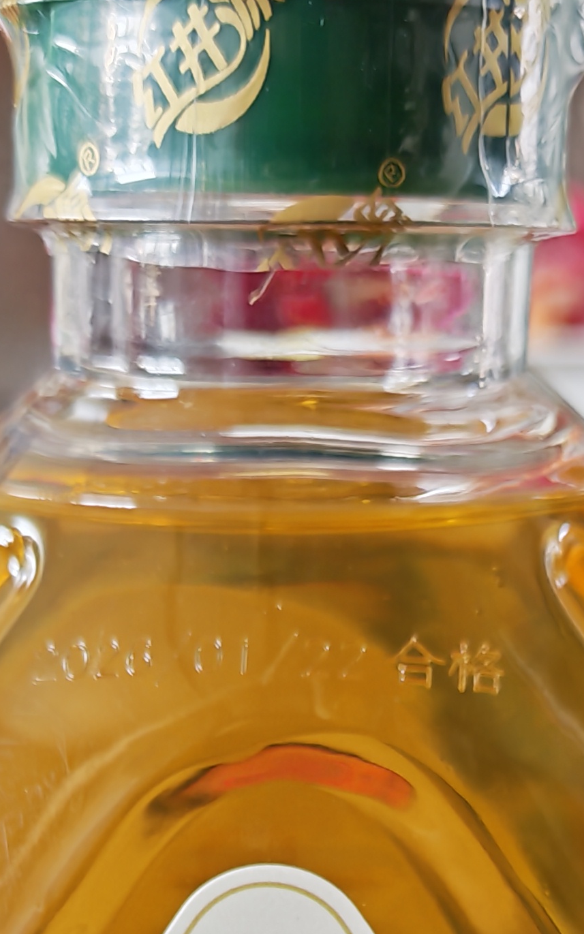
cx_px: 303
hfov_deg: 17.2
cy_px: 1115
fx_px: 1935
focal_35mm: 76
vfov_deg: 24.6
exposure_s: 1/50
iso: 125
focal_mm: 6.67
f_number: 1.9
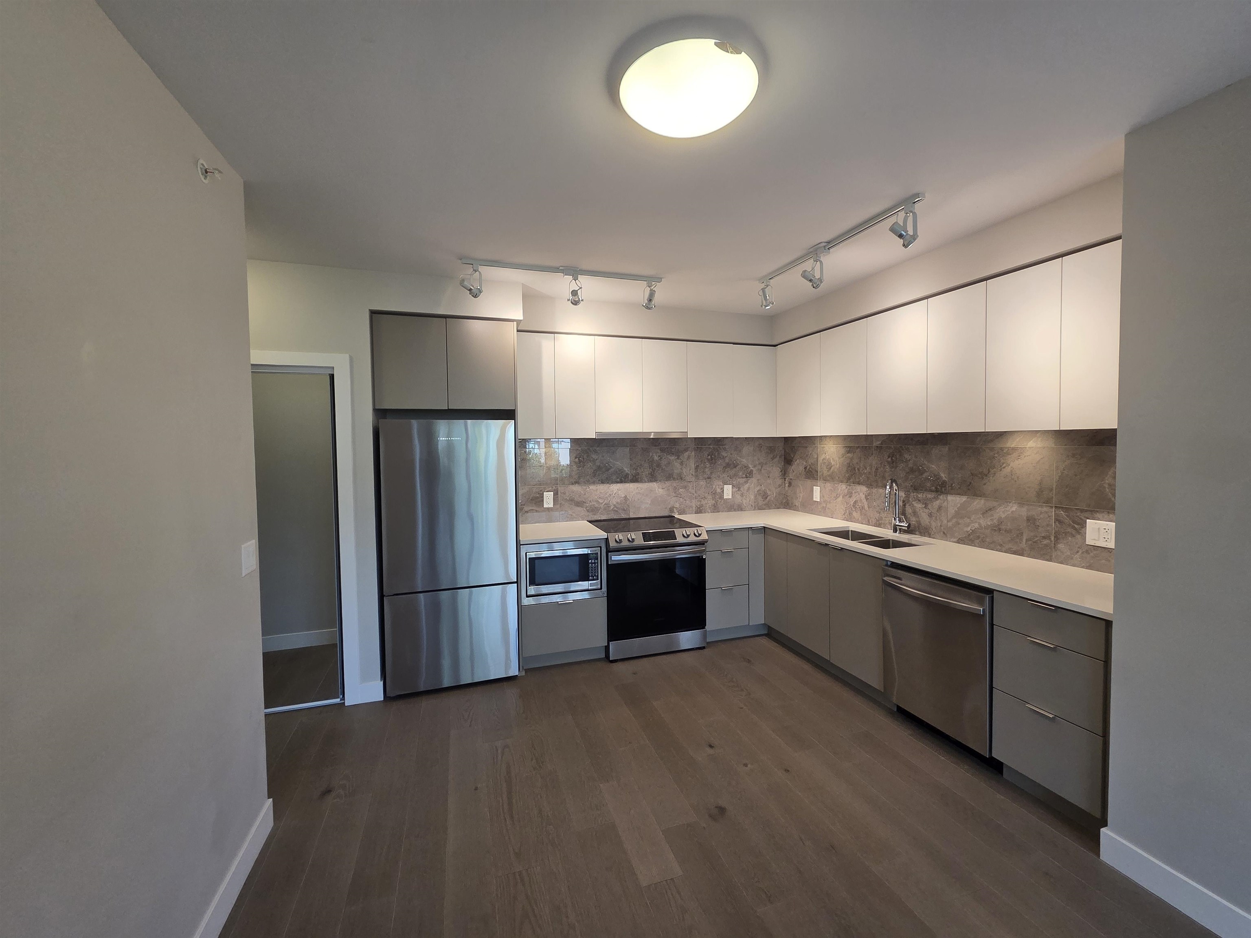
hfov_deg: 106.2
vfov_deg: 89.9
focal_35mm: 13
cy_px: 469
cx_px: 626
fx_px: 470
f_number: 2.2
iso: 200
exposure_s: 1/120
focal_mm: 2.2
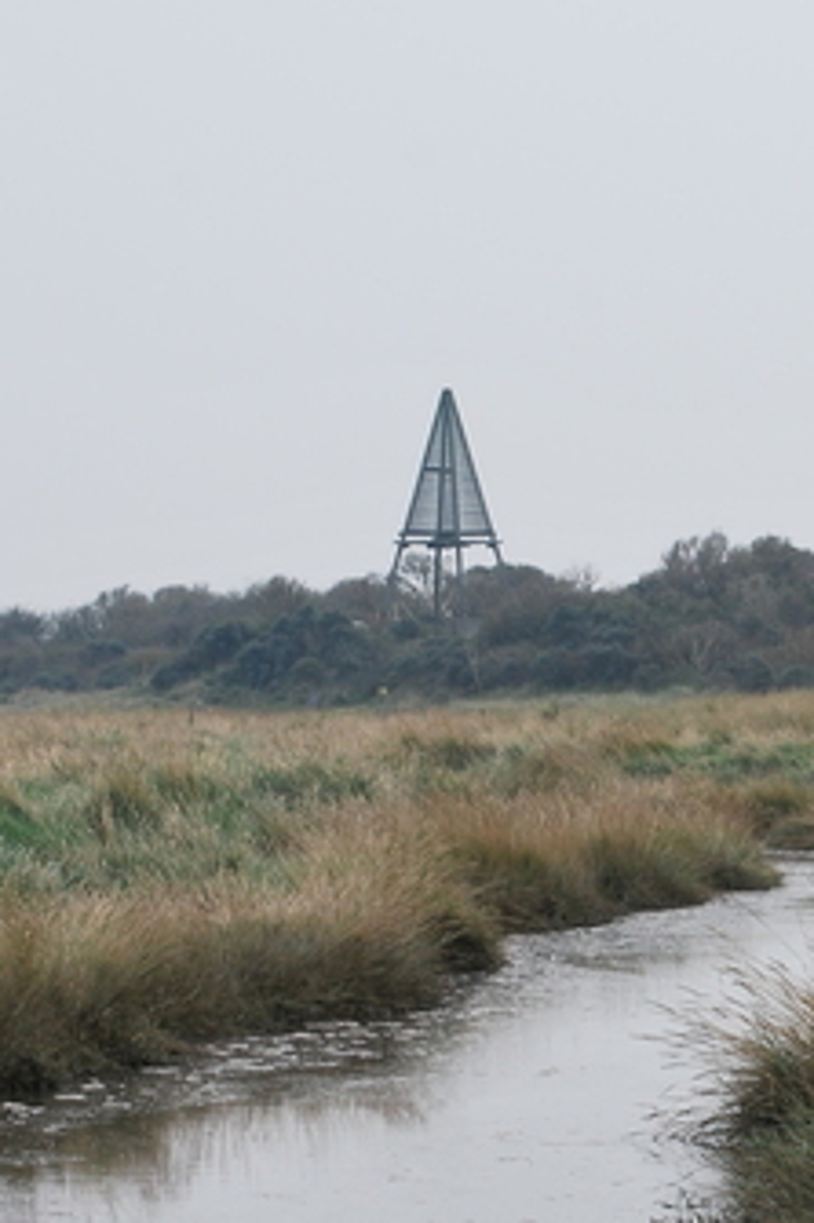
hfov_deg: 6.9
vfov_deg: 10.4
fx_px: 6695
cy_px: 894
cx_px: 887
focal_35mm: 197
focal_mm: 55
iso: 200
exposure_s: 1/250
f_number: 10
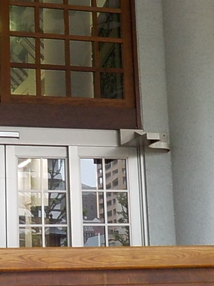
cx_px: 43
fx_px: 685
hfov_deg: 17.6
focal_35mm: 83
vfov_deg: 23.6
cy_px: 129
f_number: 3.3
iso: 200
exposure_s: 1/30
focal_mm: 4.1
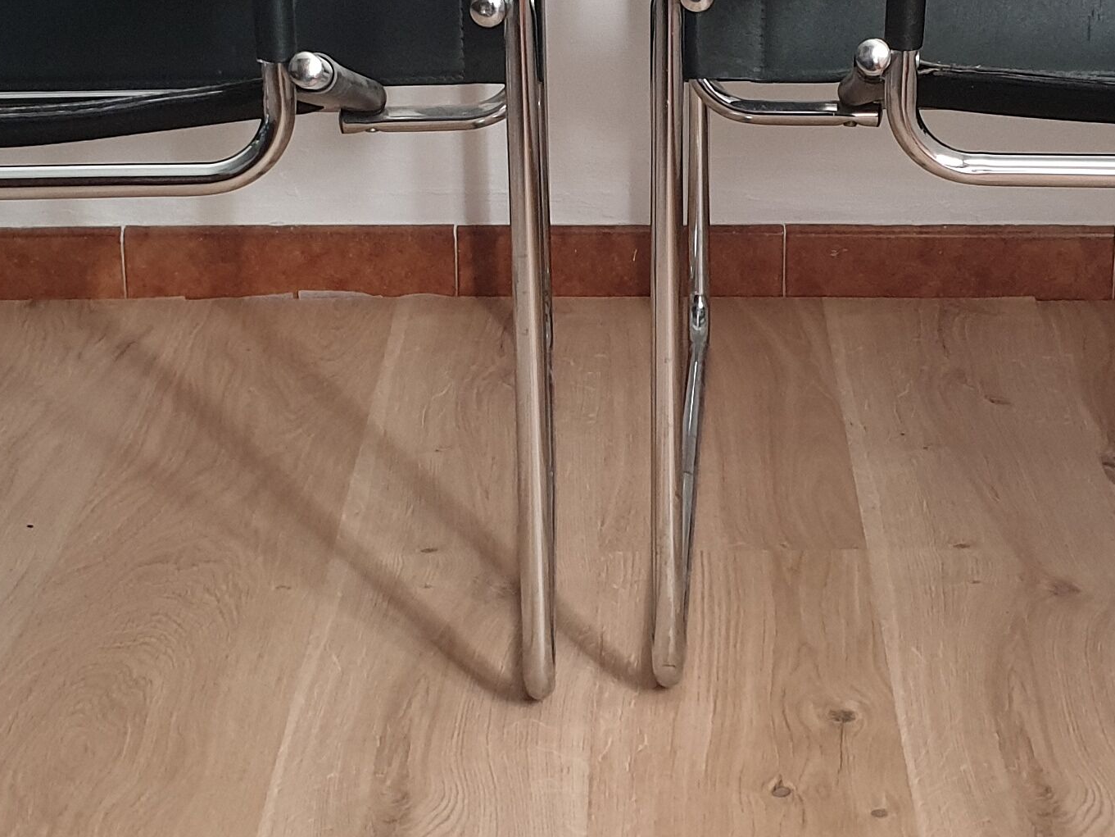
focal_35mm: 77
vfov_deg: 19.0
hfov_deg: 25.3
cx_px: 636
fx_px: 2480
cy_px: 175
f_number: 2.4
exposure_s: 1/30
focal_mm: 4.3
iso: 250
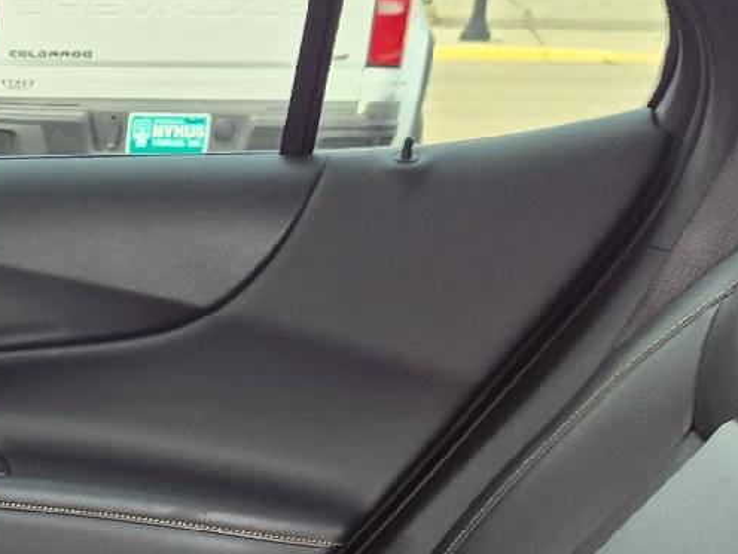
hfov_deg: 19.8
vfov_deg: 14.9
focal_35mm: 89
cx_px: -281
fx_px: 1897
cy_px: 923
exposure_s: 1/180
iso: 64
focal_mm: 5.4
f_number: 1.8
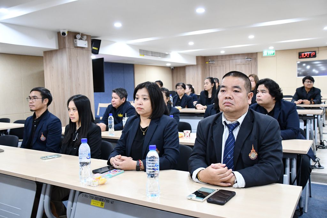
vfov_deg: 42.3
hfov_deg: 60.3
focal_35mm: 31
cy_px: 109
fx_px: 282
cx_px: 164
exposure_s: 1/125
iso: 2500
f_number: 3.5
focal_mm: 21
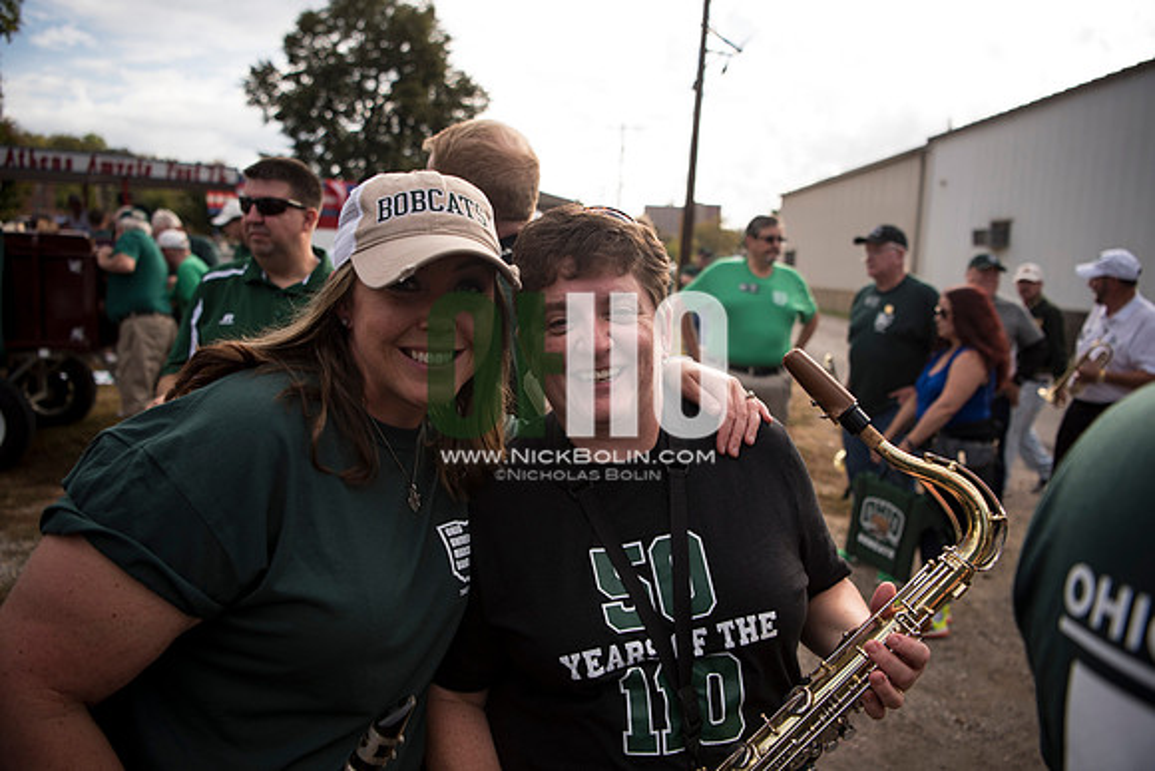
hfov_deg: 73.7
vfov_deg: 53.2
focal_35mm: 24
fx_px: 770
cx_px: 578
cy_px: 386
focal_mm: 24
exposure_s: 1/2000
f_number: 2.8
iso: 250
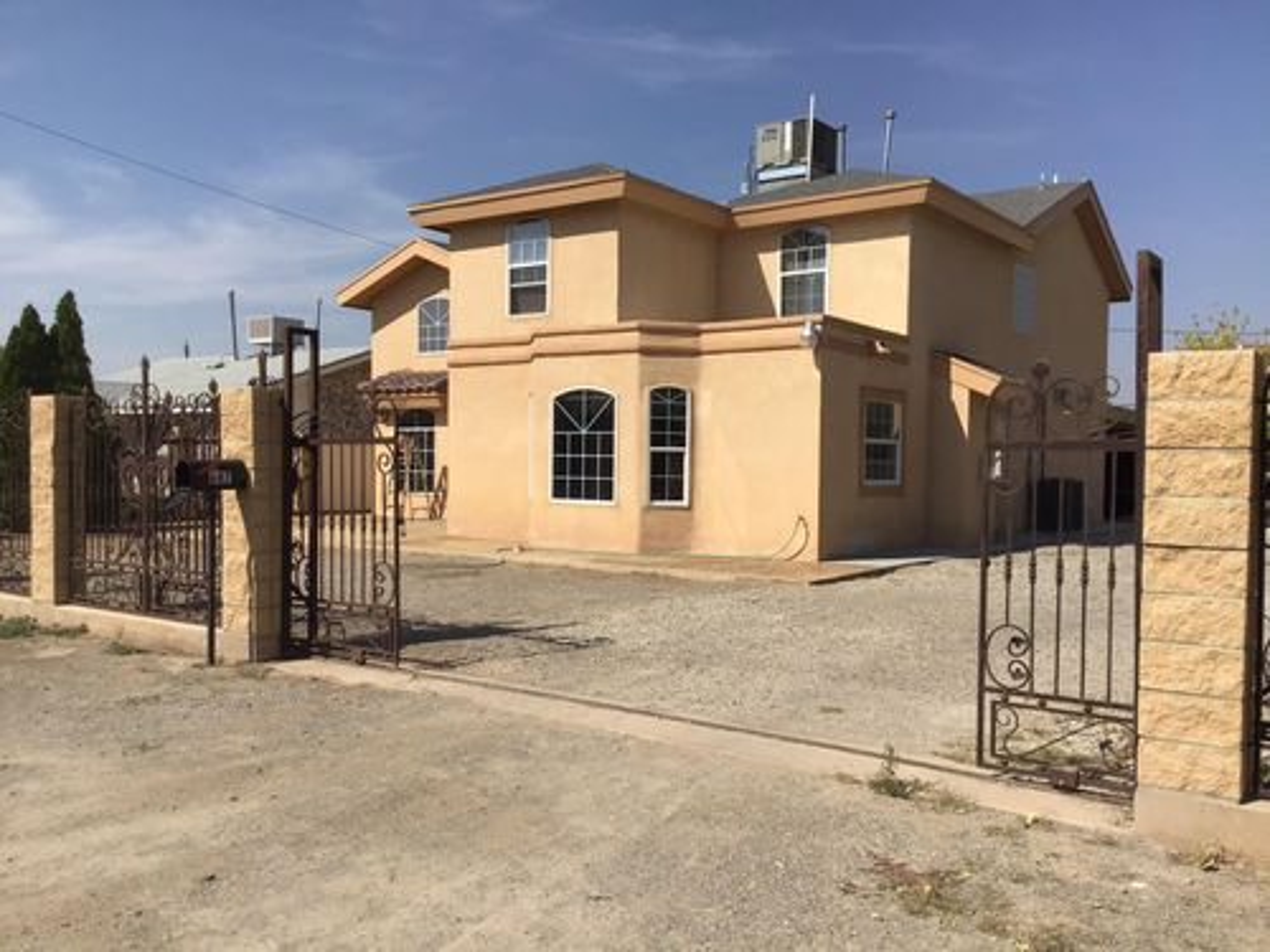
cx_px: 635
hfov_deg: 58.4
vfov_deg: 45.4
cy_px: 476
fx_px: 1137
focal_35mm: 31
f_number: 2.4
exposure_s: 1/2398
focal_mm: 3.3
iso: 25
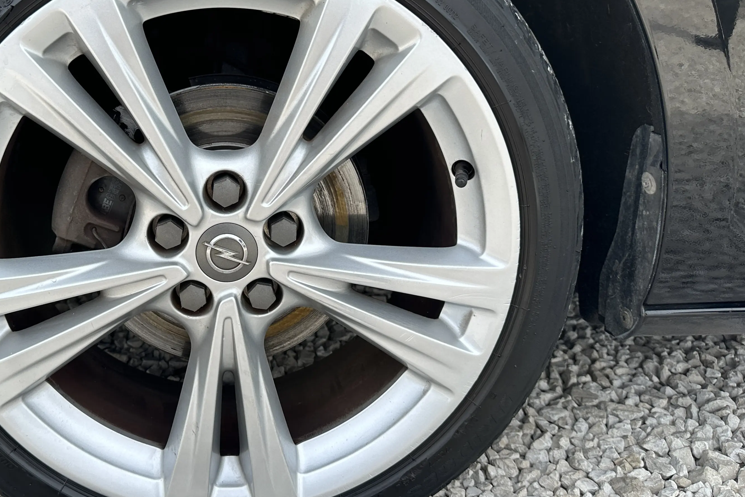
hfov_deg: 52.0
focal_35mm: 36
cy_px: 195
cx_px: 239
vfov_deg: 36.7
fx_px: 745
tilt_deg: -12.5
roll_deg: -0.7
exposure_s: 1/1374
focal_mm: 6.86
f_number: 1.78
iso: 80
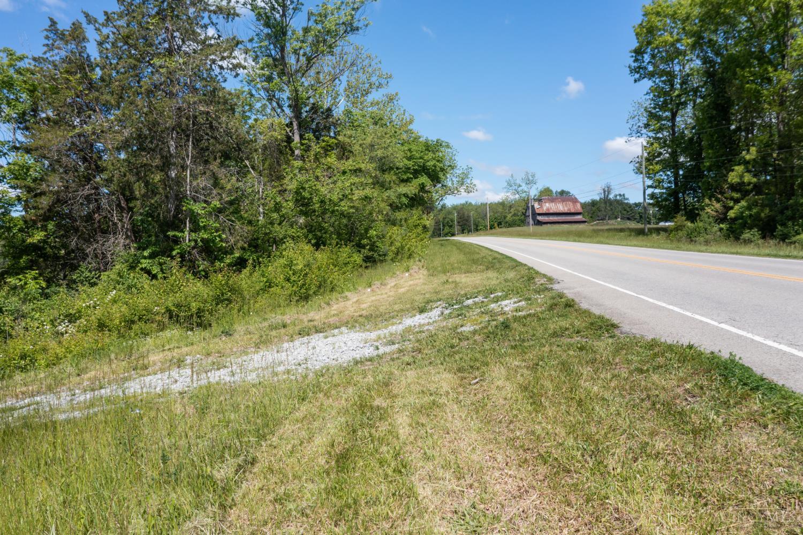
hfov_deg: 65.5
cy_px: 268
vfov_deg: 46.4
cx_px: 402
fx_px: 624
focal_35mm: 28
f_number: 5
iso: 100
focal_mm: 10.26
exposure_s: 1/800
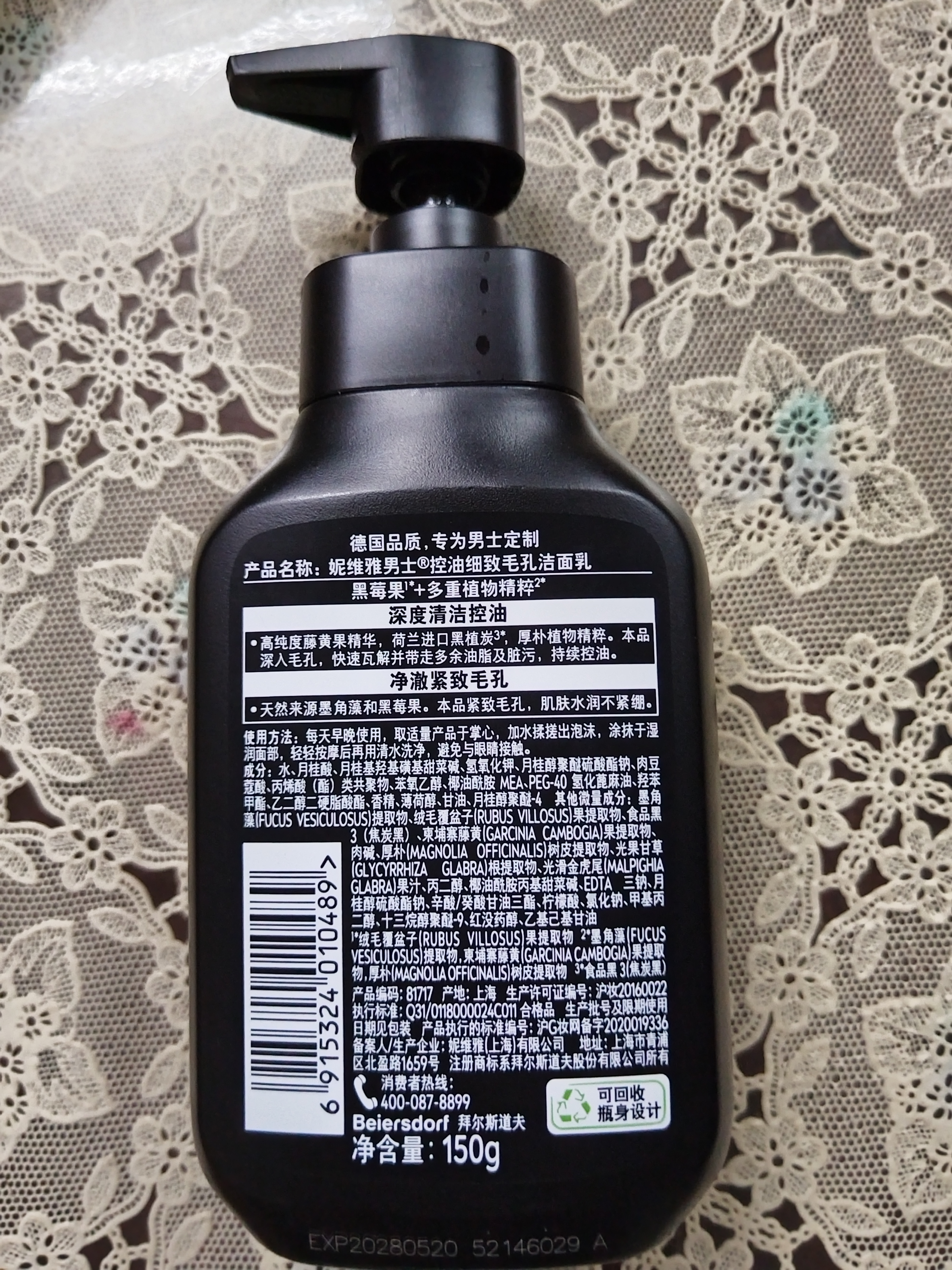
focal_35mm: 26
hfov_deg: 53.1
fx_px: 953
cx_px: 476
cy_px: 635
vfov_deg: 67.3
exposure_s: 1/100
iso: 6332
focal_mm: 4.95
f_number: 1.9
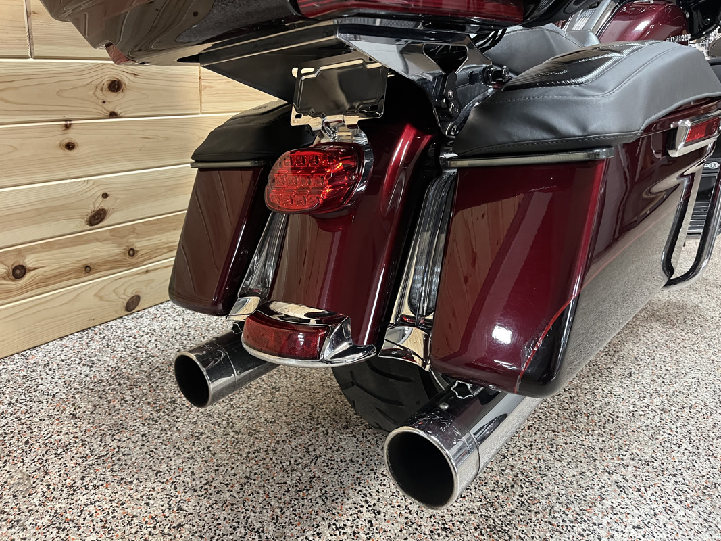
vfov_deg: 53.1
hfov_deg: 67.3
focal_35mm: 26
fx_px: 541
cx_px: 360
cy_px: 270
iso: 320
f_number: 1.6
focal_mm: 5.1
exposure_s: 1/60
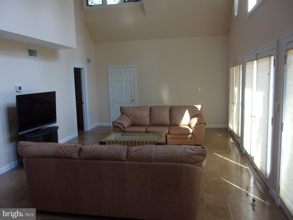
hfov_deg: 63.4
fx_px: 237
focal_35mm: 28
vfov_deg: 49.7
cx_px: 146
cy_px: 110
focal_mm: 5.1
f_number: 3.9
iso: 114
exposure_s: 1/34
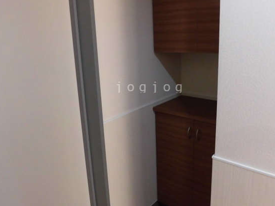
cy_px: 87
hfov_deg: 63.4
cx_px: 150
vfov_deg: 49.5
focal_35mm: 28
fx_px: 222
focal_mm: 4.3
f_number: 3.1
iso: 320
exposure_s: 1/30
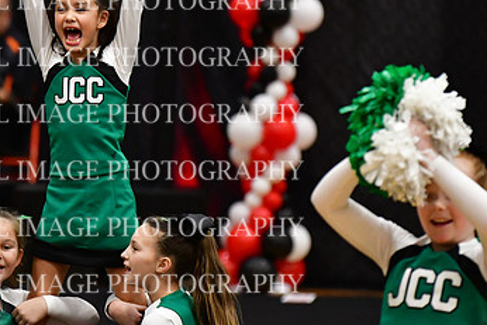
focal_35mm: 402
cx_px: 100
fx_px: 5440
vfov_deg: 3.4
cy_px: 85
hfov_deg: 5.1
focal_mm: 160
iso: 4000
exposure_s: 1/800
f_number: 2.8
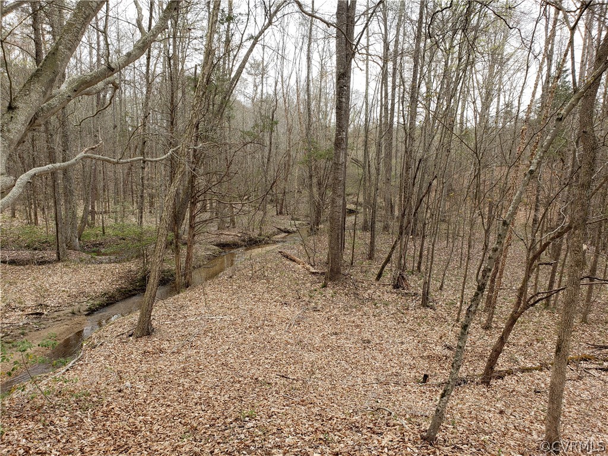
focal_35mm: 26
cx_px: 304
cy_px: 228
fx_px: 457
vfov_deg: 53.1
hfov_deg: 67.3
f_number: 2.4
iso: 50
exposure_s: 1/267
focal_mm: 4.3
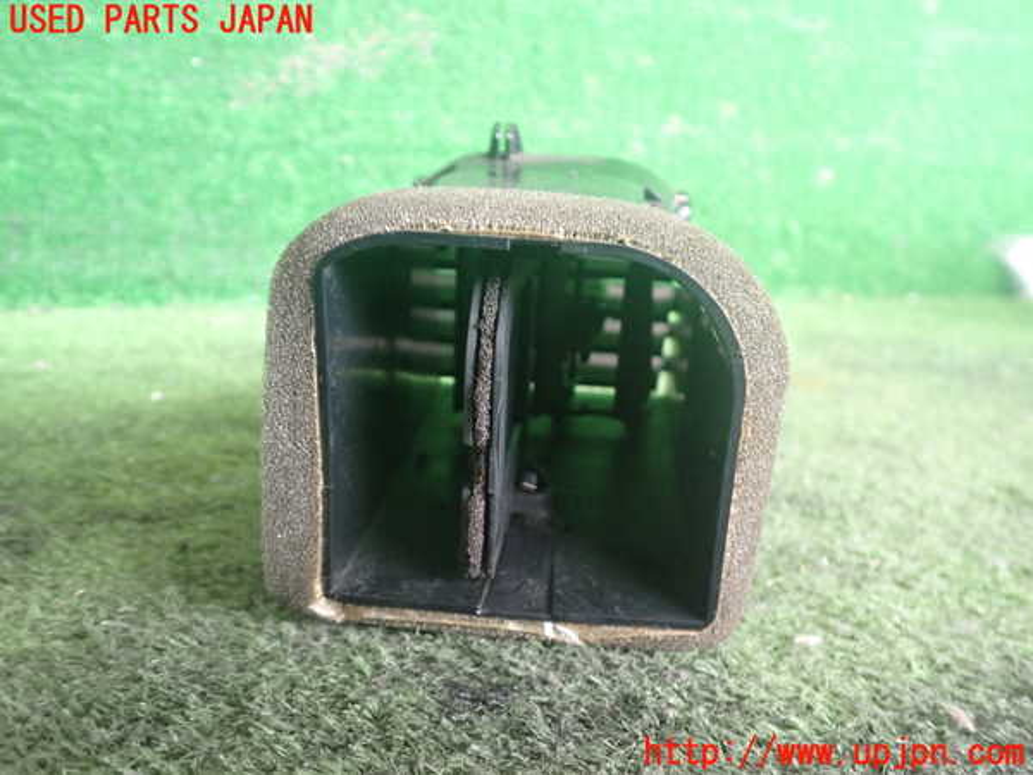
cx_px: 516
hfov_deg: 60.0
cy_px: 388
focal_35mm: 30
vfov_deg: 46.8
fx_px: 895
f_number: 2.3
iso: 500
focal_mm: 5.4
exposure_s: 1/30
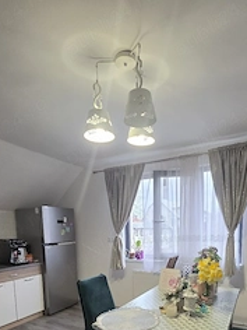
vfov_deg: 69.9
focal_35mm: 22
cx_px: 138
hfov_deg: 60.9
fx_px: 209
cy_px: 257
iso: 160
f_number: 1.9
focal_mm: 2.2
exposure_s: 1/101
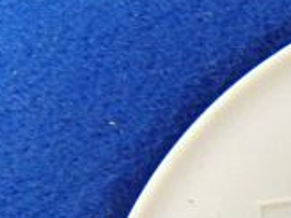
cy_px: 459
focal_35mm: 132
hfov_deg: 13.8
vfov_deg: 10.2
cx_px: 470
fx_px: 1110
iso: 400
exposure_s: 1/25
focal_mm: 4.8
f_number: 2.8
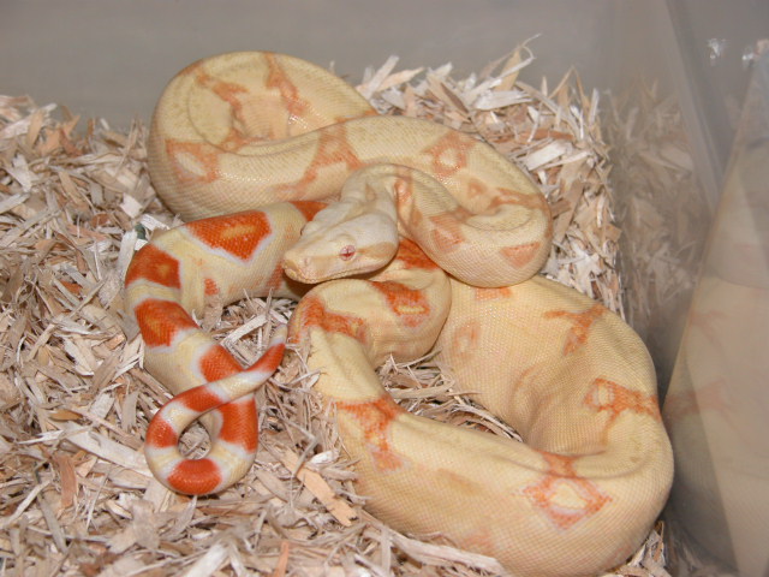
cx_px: 384
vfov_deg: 15.9
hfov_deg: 21.1
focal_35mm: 93
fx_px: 2066
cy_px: 288
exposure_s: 1/125
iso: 100
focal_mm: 23.7
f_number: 3.6
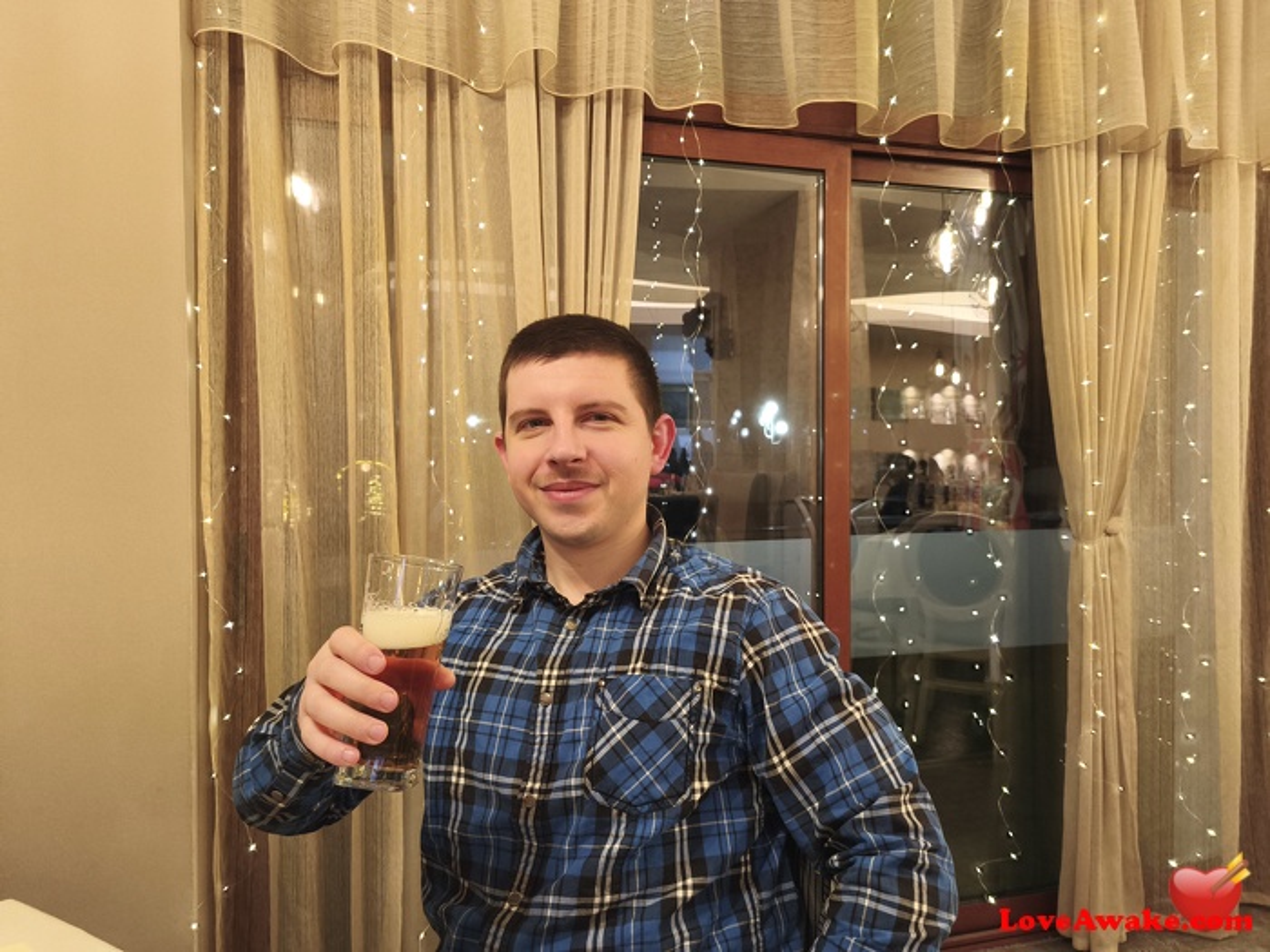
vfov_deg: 58.9
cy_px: 476
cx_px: 635
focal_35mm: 23
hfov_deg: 73.9
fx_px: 844
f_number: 1.7
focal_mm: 5.35
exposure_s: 1/33.3
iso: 800
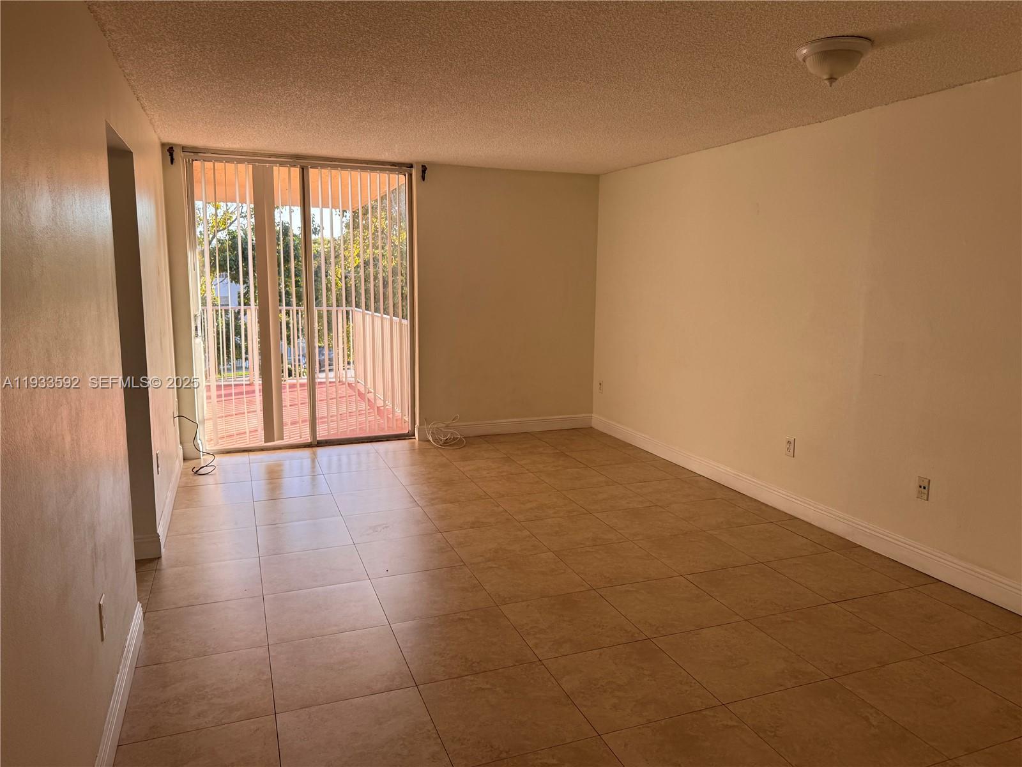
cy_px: 384
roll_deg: -0.7
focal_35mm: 24
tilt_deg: -7.1
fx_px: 709
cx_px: 511
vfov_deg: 56.8
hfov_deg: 71.6
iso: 80
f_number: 1.78
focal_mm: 6.76
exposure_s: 1/354
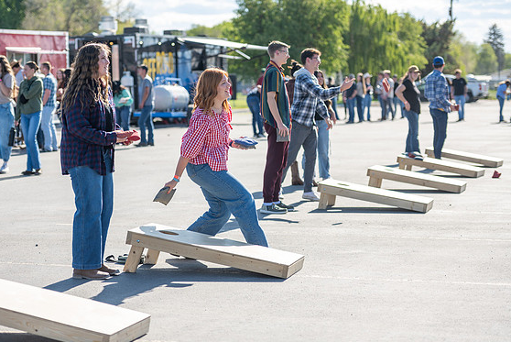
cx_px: 230
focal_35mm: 100
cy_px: 171
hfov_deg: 20.4
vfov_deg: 13.7
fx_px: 1421
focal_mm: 90
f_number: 2.8
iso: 80
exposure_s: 1/1000
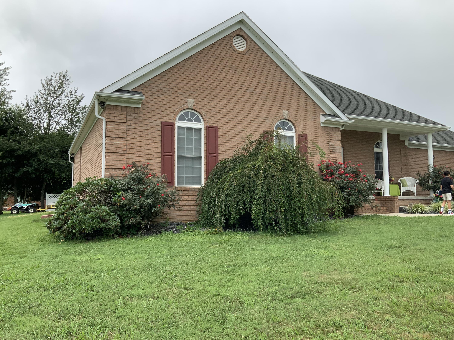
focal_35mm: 29
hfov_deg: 61.7
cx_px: 227
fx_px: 380
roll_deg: +0.0
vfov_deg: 48.2
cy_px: 170
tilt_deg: +5.0
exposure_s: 1/929
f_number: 1.8
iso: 16
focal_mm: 3
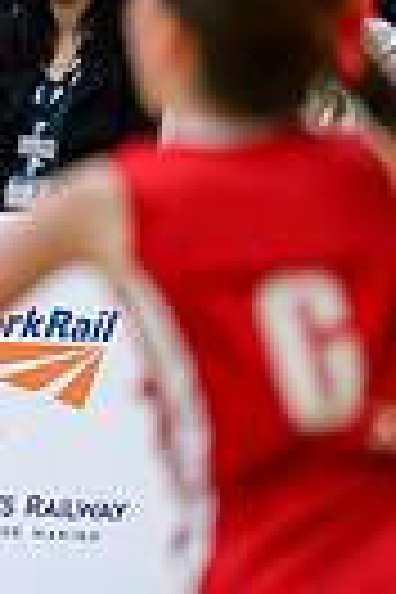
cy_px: 97
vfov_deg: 2.3
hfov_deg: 1.6
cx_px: -747
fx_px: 14502
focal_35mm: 879
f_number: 3.2
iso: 5000
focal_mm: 200
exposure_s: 1/800
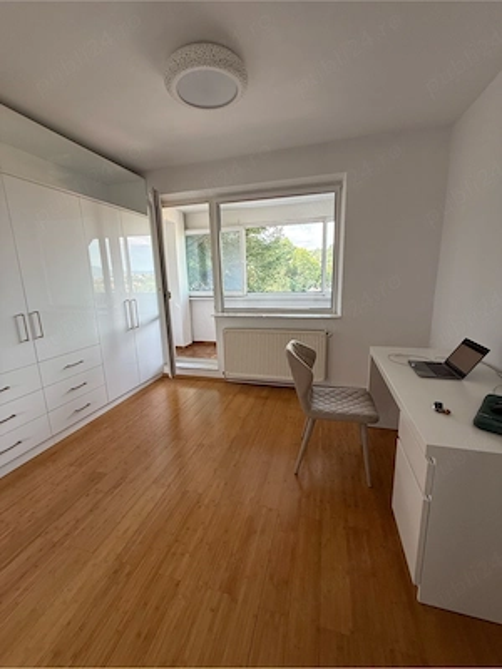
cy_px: 334
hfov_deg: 85.7
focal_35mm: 14
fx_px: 271
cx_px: 251
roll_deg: +1.7
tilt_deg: -11.5
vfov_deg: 102.1
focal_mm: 2.22
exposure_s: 1/99
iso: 100
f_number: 2.2
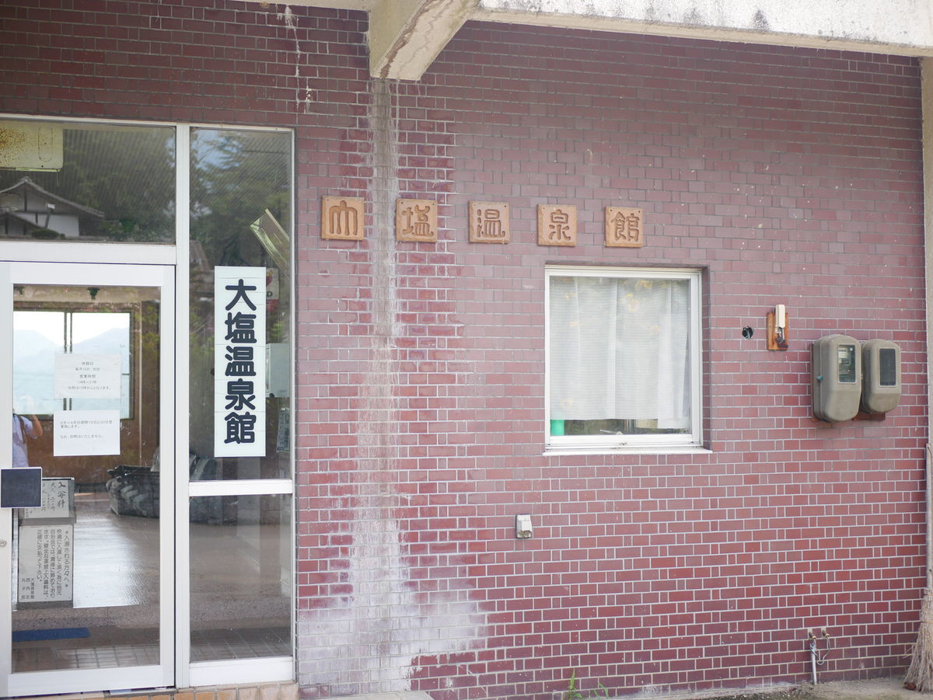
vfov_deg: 29.1
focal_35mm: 50
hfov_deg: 38.2
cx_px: 466
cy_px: 350
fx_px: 1348
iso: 200
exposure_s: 1/800
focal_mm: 25
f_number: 1.7
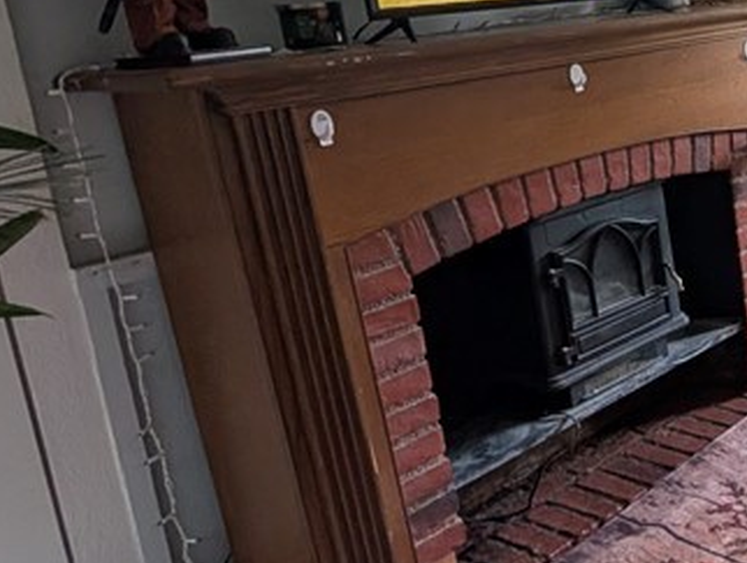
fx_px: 822
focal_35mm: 38
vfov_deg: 36.4
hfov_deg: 30.6
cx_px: 1082
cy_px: 100
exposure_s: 1/47.2
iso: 107
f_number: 1.7
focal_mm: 2.02
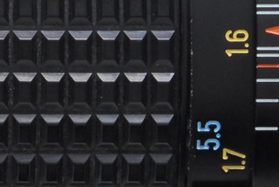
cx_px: -136
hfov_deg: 4.8
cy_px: 9
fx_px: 3305
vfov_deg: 3.2
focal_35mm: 426
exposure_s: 1/100
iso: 400
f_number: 16
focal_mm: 55
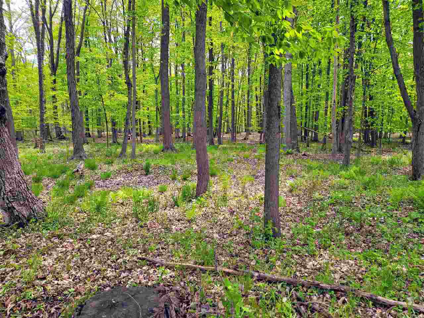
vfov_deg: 53.1
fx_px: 318
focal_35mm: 26
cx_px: 212
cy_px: 159
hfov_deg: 67.3
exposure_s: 1/410
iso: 40
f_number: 1.8
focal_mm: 5
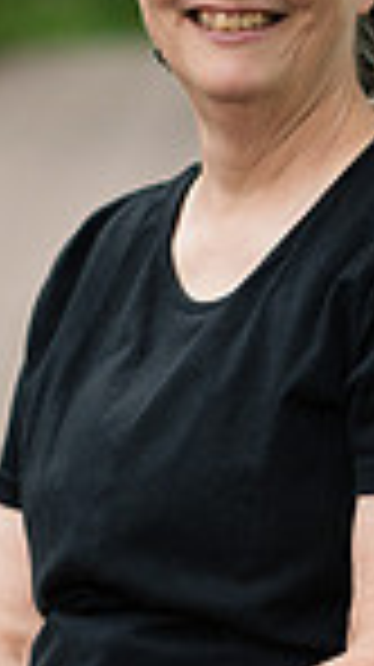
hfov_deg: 4.5
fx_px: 4771
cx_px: 162
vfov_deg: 8.0
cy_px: 423
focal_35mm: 270
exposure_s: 1/1000
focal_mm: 85
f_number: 2.5
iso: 400
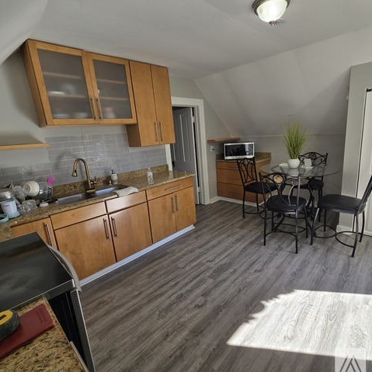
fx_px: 195
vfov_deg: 87.4
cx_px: 202
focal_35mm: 16
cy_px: 185
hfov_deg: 87.2
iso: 50
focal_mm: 2.2
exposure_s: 1/346
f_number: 2.2
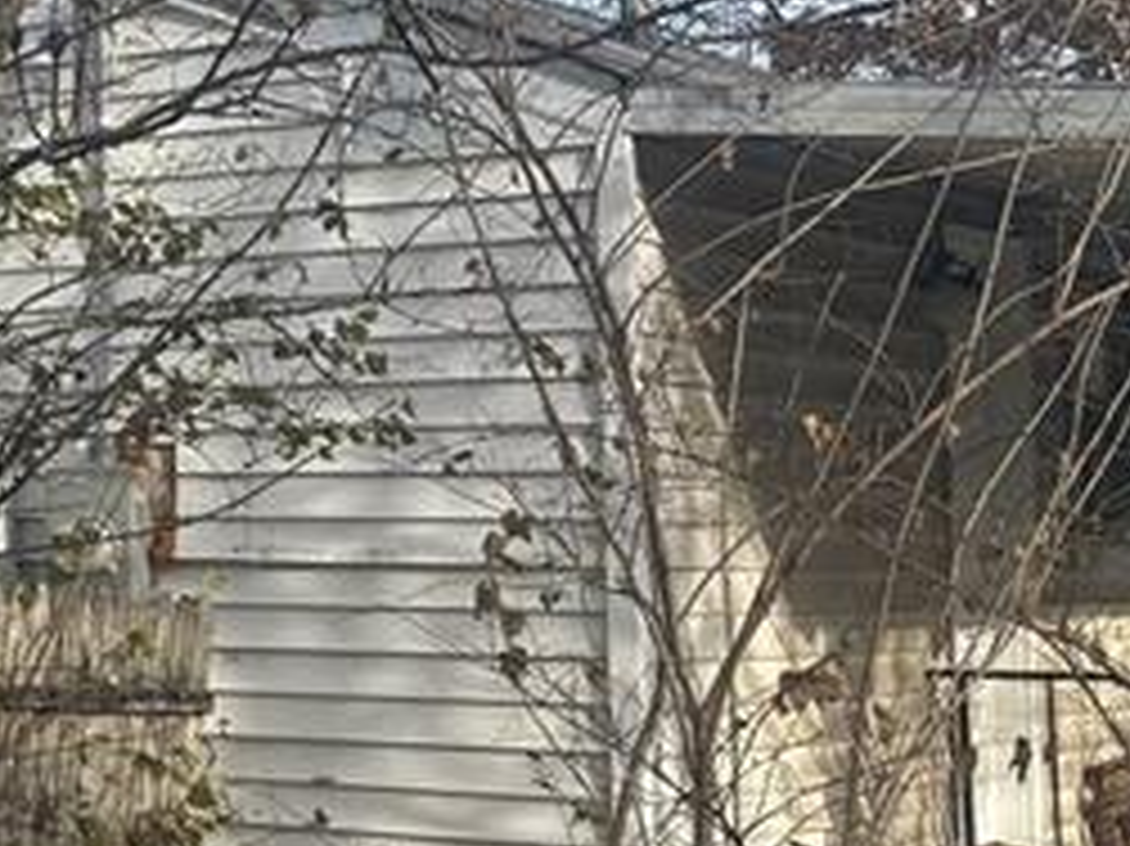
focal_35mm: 98
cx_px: -1166
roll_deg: -1.1
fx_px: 3198
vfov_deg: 15.1
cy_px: 333
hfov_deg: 15.6
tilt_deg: +5.1
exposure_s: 1/2299
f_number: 1.78
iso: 80
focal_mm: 6.76
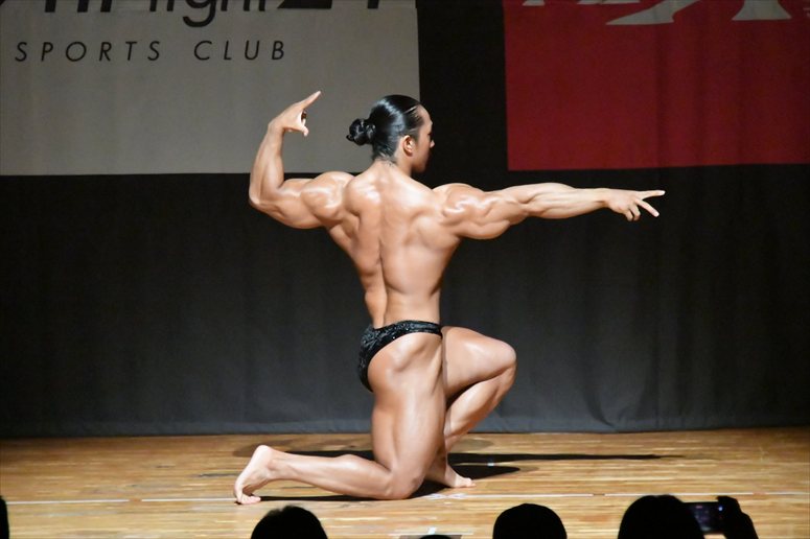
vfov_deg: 4.4
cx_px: 405
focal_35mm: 315
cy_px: 270
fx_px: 7084
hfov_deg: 6.5
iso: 22800
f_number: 5.6
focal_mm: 210
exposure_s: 1/400
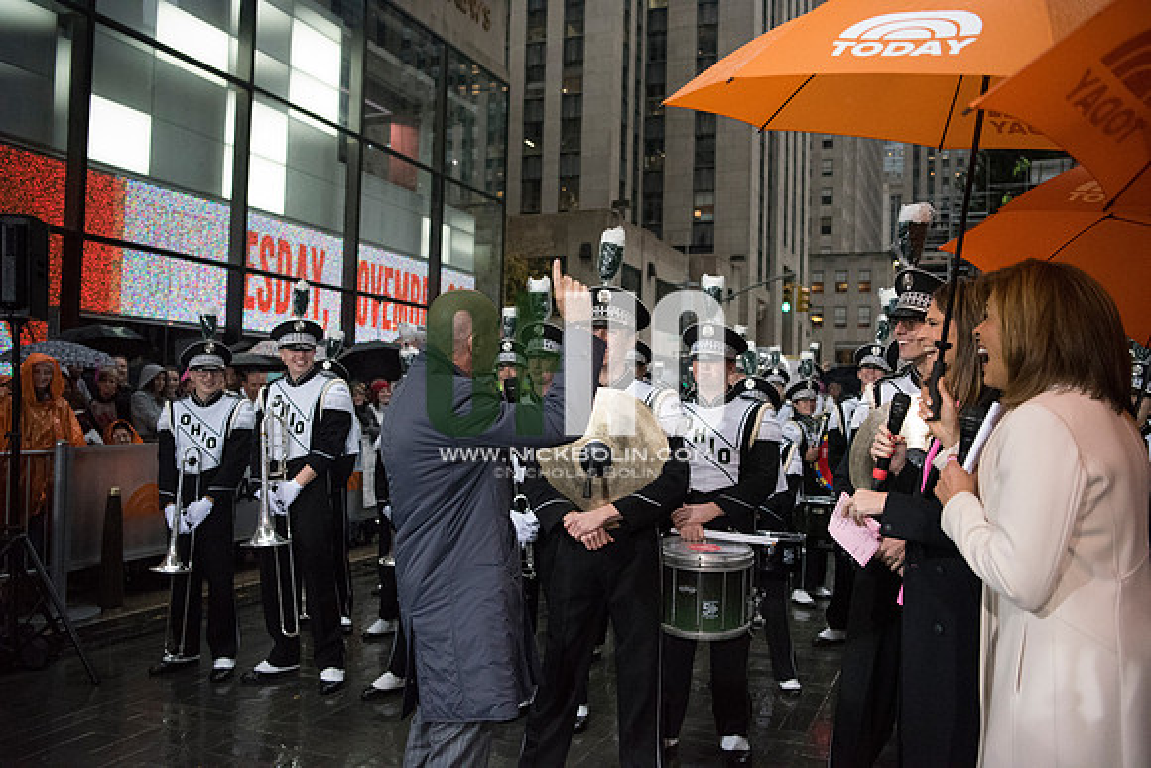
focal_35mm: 31
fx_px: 991
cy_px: 384
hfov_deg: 60.3
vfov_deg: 42.3
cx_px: 576
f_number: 2.8
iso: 10000
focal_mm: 31
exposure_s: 1/4000
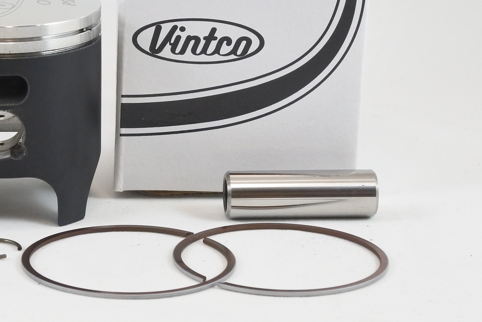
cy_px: 97
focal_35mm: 113
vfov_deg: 12.1
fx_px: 1514
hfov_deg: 18.0
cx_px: 145
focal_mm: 22.7
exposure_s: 1/125
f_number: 5
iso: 560
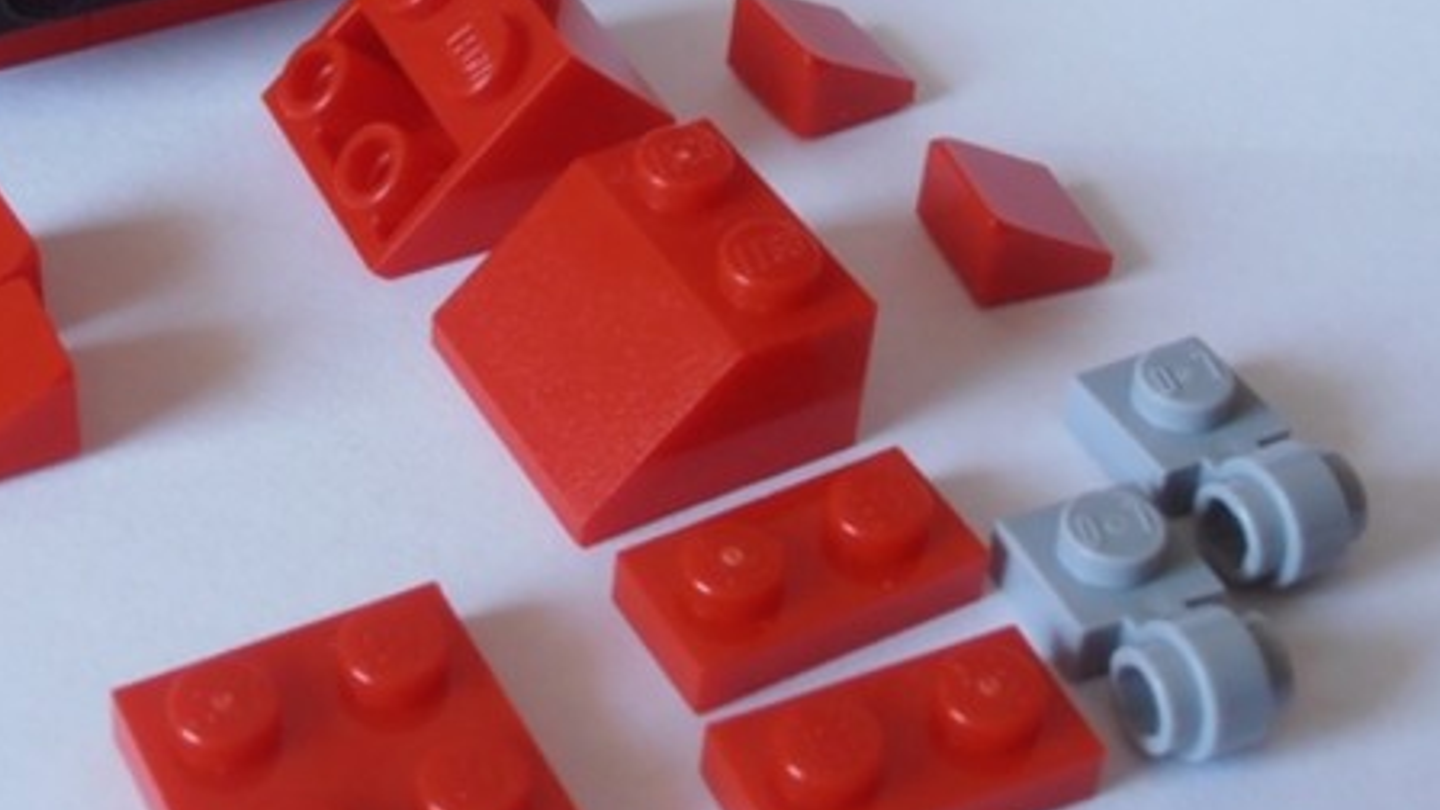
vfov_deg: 14.8
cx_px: 447
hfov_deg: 26.0
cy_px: 85
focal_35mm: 81
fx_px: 3093
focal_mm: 6.61
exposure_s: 1/30
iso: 125
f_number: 3.9
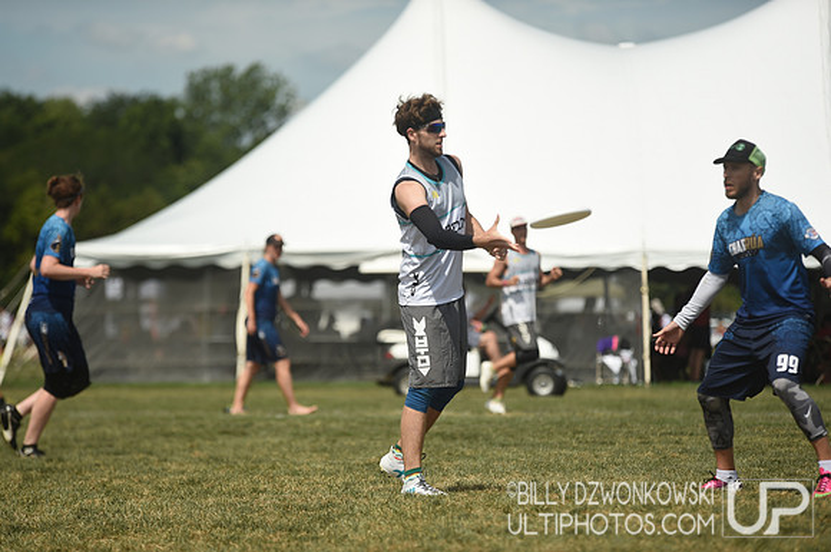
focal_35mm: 200
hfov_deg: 10.3
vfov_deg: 6.8
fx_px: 4610
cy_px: 276
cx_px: 416
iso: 100
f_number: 3.5
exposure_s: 1/2000
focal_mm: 200
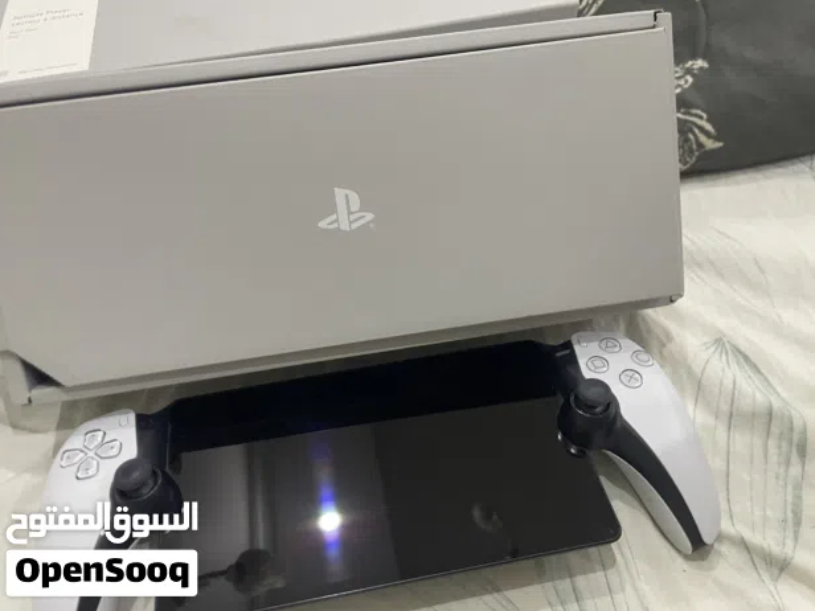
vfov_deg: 51.4
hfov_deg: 65.3
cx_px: 397
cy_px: 311
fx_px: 636
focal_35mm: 27
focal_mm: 4.2
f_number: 1.6
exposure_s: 1/50
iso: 250
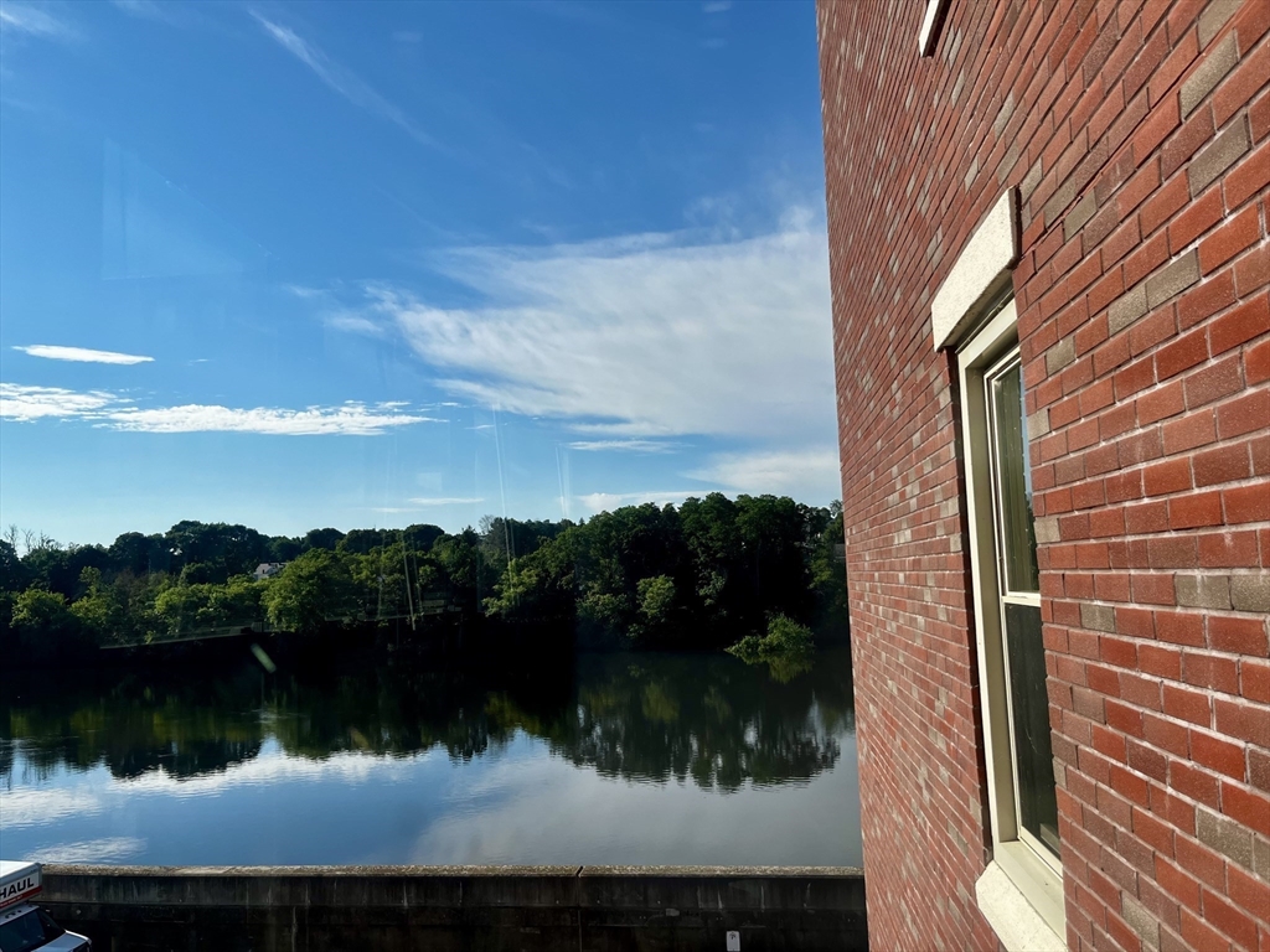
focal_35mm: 26
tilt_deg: +4.9
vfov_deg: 53.1
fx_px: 954
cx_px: 635
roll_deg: +2.4
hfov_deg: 67.3
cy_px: 476
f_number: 1.6
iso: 50
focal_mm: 5.1
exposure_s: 1/4651
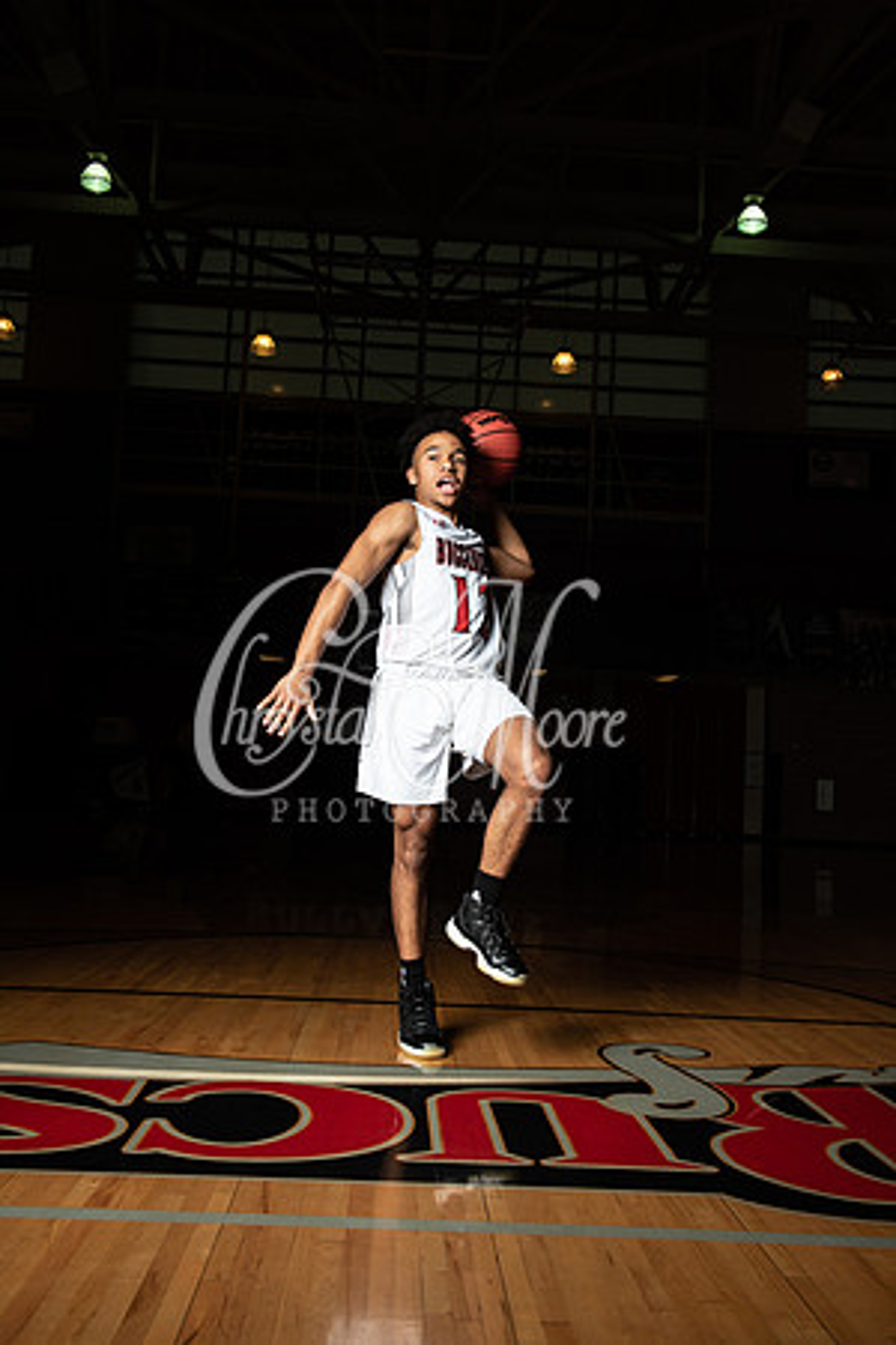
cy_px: 672
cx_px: 448
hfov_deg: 38.9
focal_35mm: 34
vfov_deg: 55.8
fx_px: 1269
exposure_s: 1/200
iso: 320
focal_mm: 34
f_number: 14
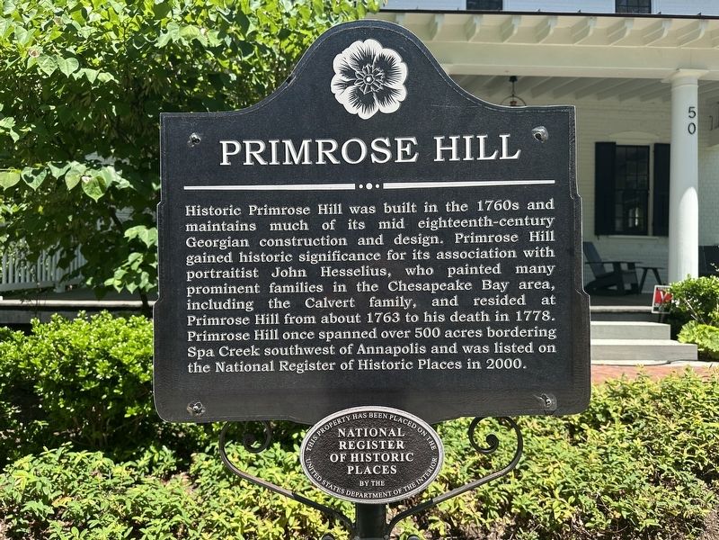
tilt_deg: +0.9
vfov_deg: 56.8
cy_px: 270
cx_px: 360
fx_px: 498
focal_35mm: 24
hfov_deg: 71.6
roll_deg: -0.9
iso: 80
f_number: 1.78
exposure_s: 1/1256
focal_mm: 6.86
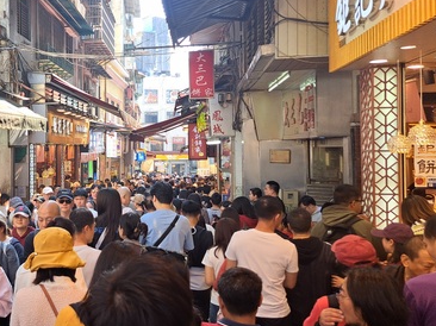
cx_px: 58
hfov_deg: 41.8
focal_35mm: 42
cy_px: 139
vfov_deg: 34.3
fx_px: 529
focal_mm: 5.23
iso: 50
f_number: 1.8
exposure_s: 1/181
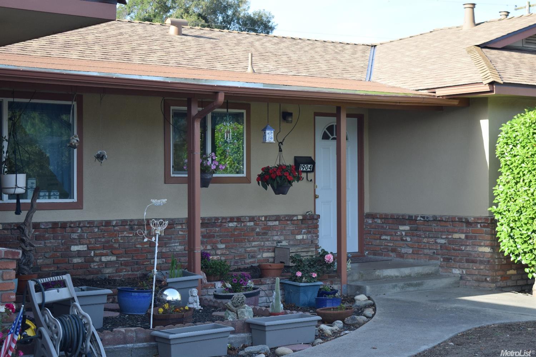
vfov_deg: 18.9
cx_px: 268
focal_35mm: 72
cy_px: 178
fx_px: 1072
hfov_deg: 28.1
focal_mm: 48
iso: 400
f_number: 5.3
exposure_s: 1/500
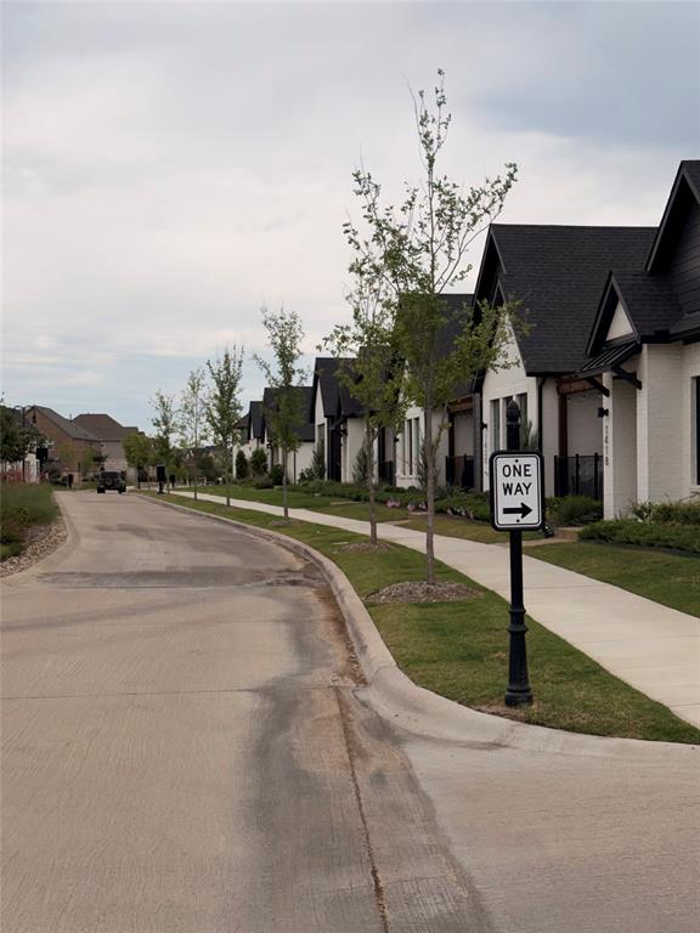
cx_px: 350
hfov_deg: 30.3
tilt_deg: -1.1
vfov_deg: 39.7
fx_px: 1294
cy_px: 466
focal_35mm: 48
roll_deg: +2.5
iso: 50
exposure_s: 1/4329
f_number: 1.78
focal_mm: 6.76
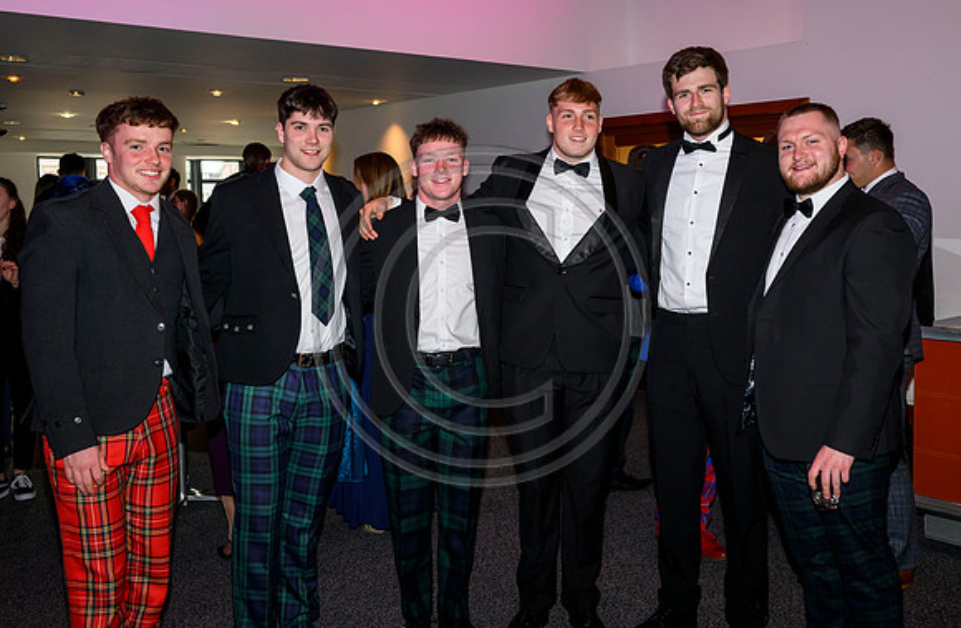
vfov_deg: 34.5
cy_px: 281
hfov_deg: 50.8
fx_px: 1011
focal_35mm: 38
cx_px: 520
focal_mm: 35
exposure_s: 1/160
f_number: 5.6
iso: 2500
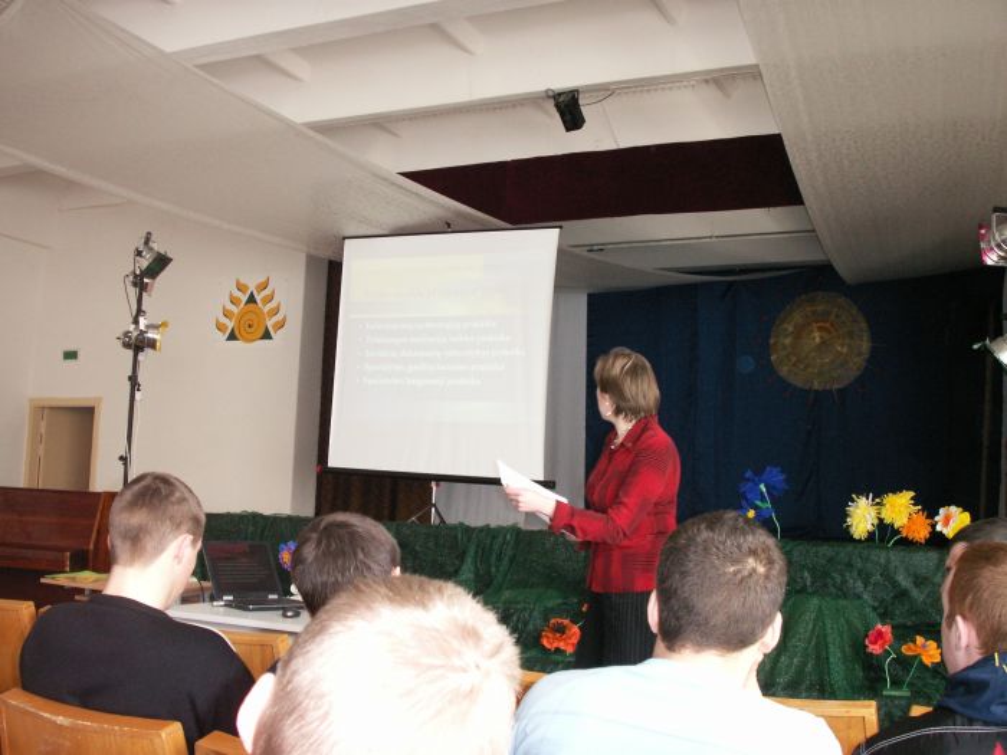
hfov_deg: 50.1
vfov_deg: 38.7
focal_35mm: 37
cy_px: 378
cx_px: 504
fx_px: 1076
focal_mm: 7.7
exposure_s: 1/40
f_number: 3.5
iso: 160
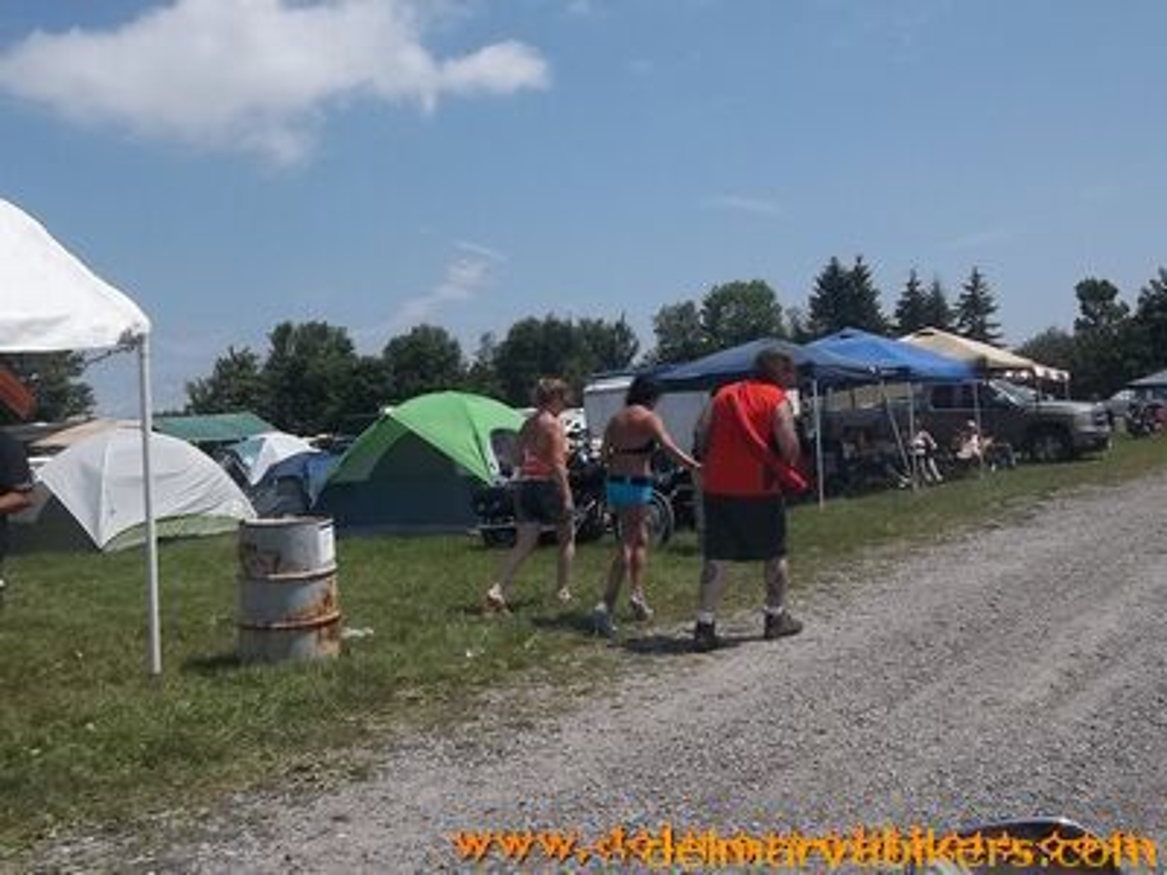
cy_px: 438
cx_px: 584
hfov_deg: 56.8
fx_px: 1079
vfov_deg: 44.2
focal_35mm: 32
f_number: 9.4
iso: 80
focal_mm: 5.7
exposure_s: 1/250
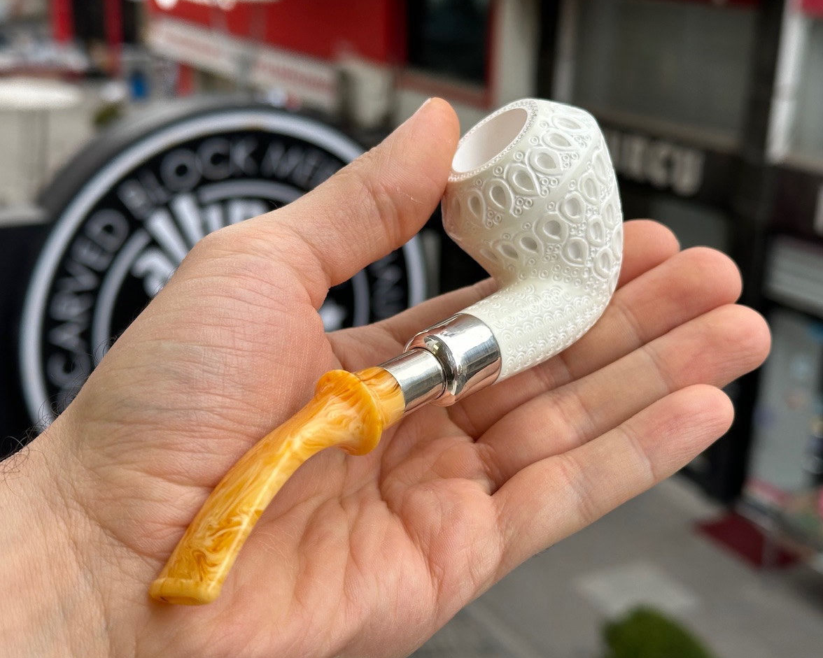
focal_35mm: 51
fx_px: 1242
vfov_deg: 29.7
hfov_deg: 36.6
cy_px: 329
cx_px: 392
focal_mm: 6.86
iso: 64
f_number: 1.78
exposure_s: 1/272
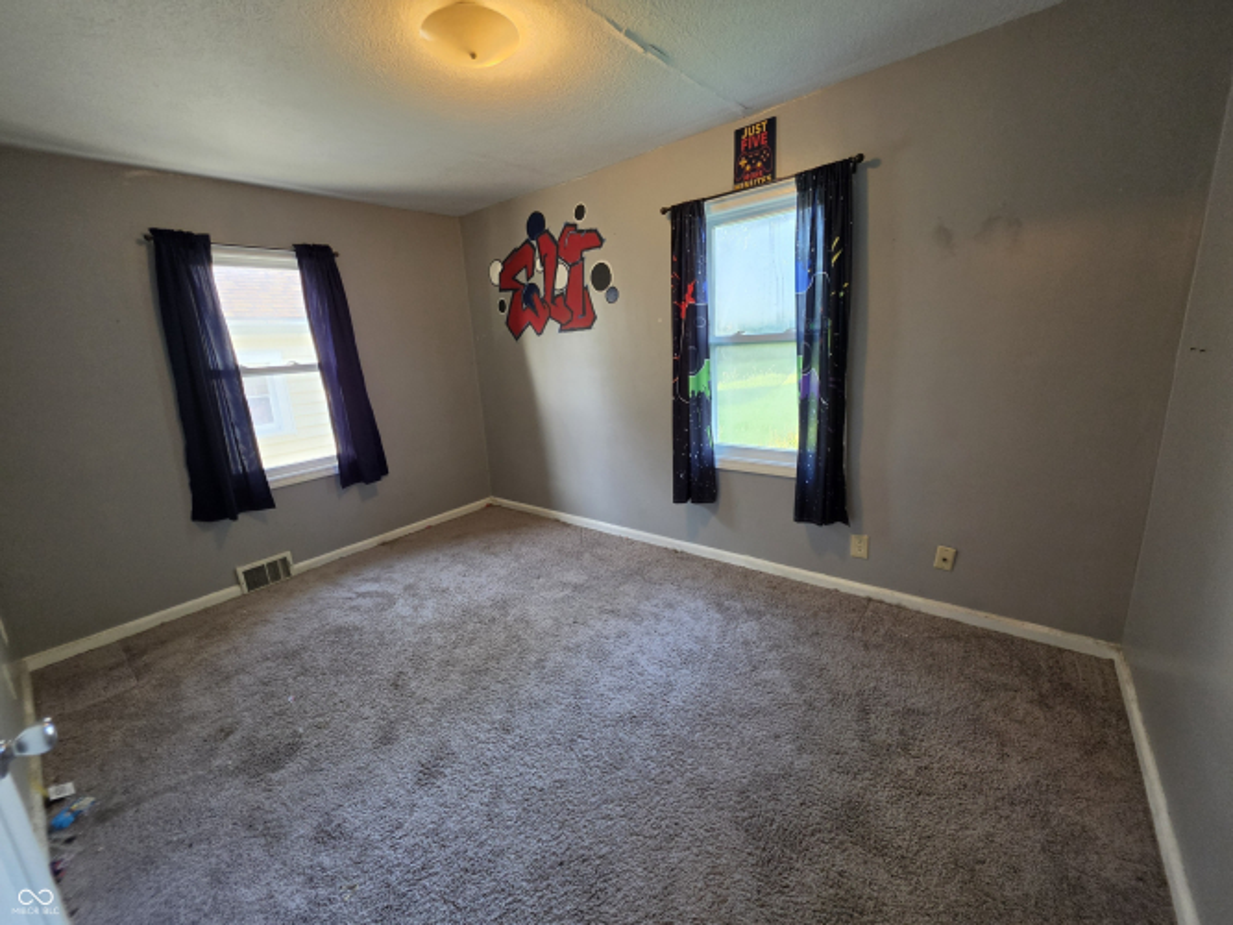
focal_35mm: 13
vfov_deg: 89.9
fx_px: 463
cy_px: 462
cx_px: 616
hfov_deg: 106.2
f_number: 1.9
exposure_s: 1/60
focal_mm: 2.2
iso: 250
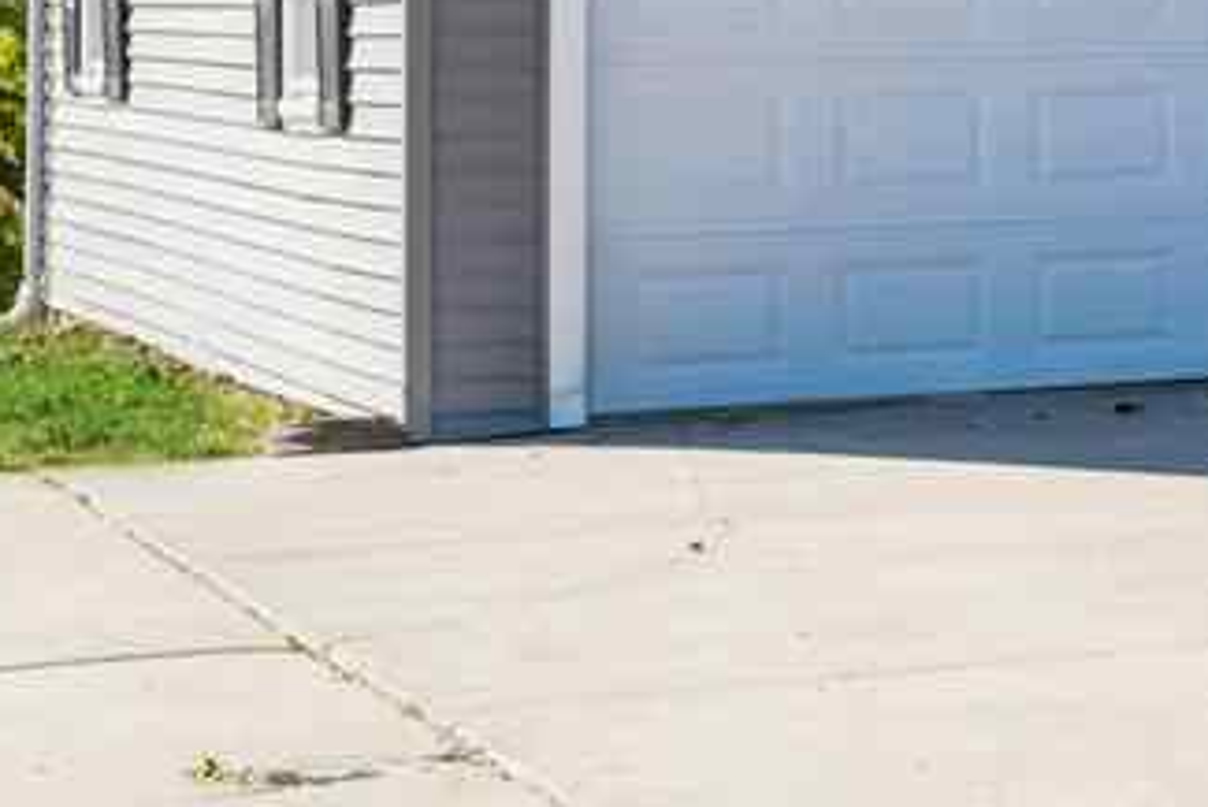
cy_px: 19
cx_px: 2156
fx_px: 3961
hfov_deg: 15.1
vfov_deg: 11.5
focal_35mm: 118
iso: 200
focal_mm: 30
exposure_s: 1/160
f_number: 8
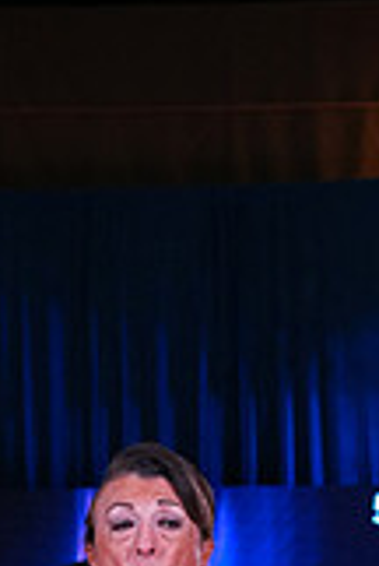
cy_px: 865
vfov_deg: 8.7
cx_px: 47
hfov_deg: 6.0
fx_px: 3616
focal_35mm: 230
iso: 2000
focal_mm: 64
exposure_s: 1/250
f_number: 5.6
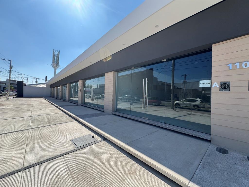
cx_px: 124
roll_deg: -0.6
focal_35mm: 14
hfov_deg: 102.1
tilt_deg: +0.6
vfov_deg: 85.7
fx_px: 101
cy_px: 94
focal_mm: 2.22
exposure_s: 1/1126
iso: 40
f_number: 2.2
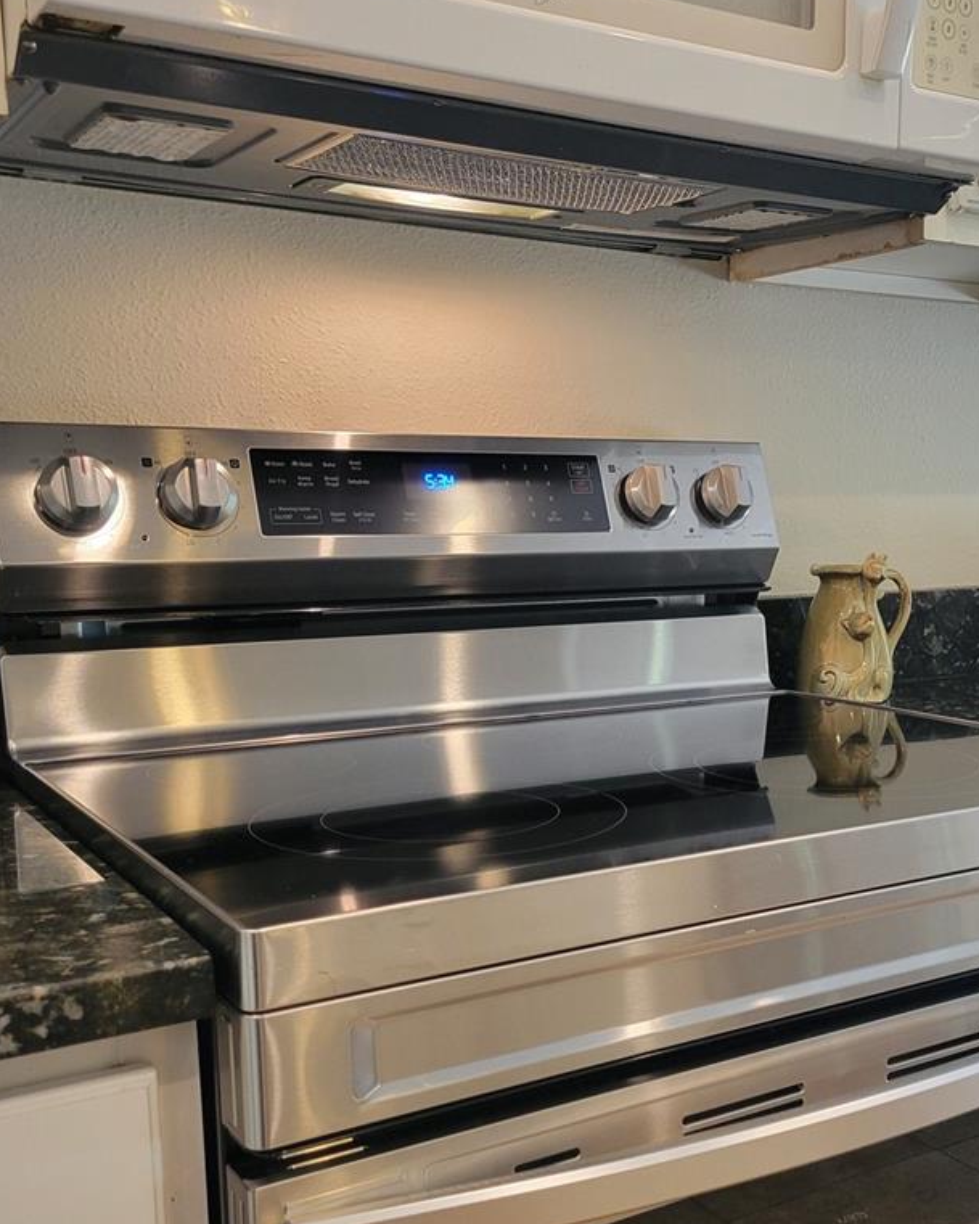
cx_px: 656
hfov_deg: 36.9
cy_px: 738
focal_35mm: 40
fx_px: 1448
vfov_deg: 45.5
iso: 200
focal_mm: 5.4
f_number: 1.8
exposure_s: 1/60
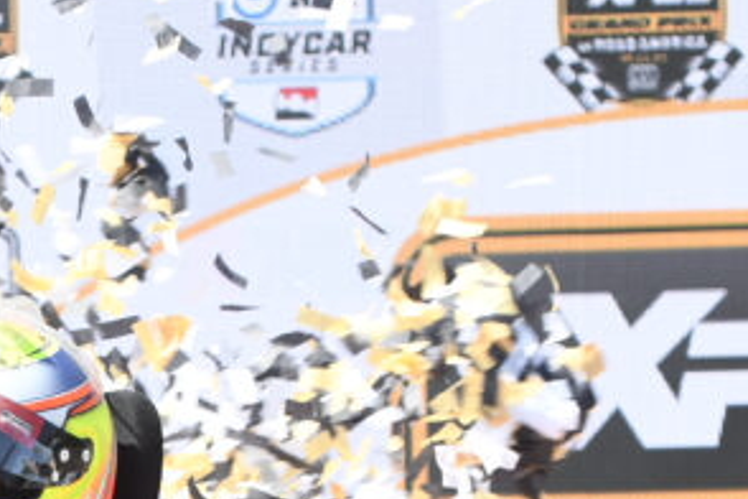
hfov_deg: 4.6
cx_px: -188
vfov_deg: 3.1
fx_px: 9219
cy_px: 773
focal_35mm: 444
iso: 500
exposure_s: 1/1250
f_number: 7.1
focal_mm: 85
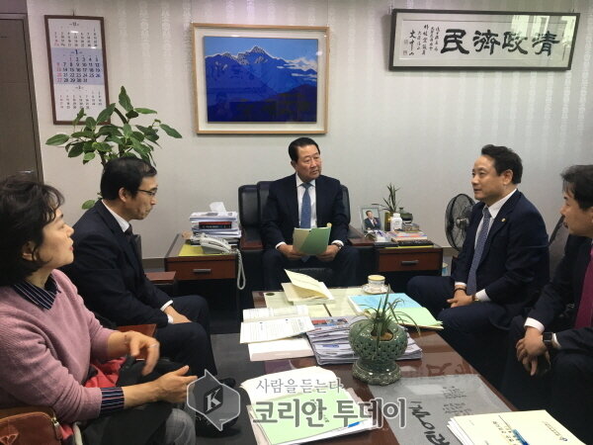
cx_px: 296
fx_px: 497
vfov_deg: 48.2
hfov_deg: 61.7
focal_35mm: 29
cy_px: 222
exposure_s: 1/30
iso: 32
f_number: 2.2
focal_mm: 4.15
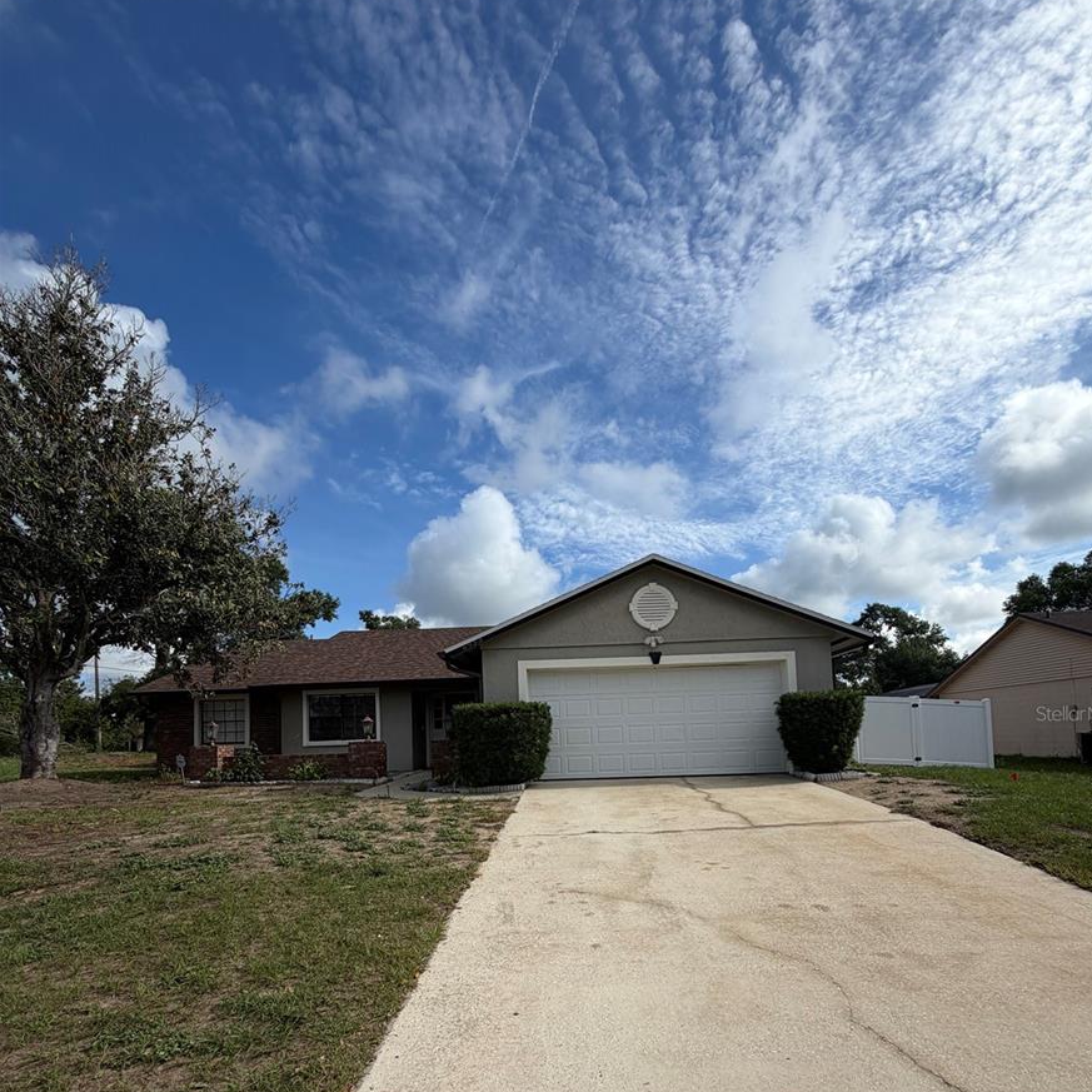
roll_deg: +2.1
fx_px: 607
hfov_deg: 83.9
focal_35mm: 17
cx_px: 562
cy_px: 713
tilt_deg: +3.3
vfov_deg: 81.6
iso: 20
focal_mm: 2.22
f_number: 2.2
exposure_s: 1/1167
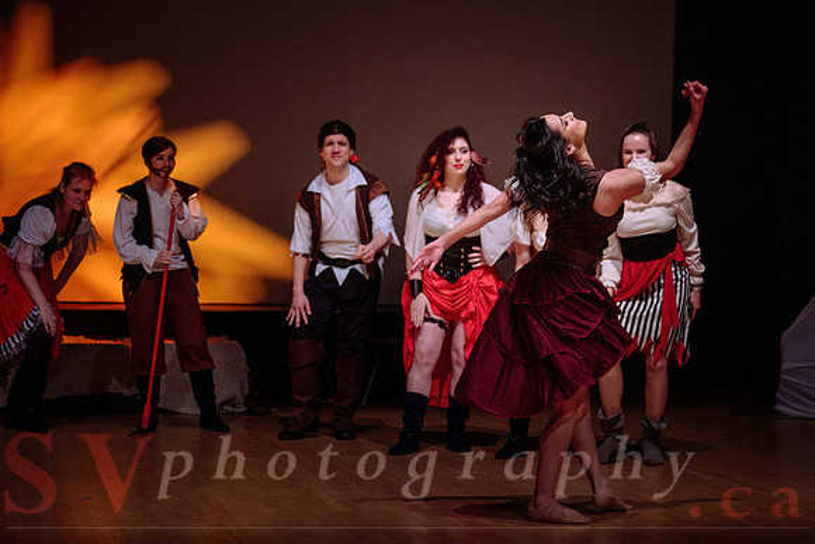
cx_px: 509
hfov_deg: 26.5
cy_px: 272
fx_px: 1724
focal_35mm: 76
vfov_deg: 17.9
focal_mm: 61
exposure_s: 1/250
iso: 1600
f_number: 2.8
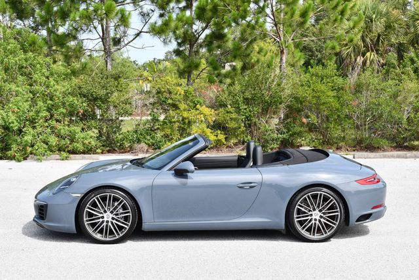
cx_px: 210
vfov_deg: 26.0
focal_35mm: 52
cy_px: 140
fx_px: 606
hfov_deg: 38.2
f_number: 8
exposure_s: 1/250
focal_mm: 26
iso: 200
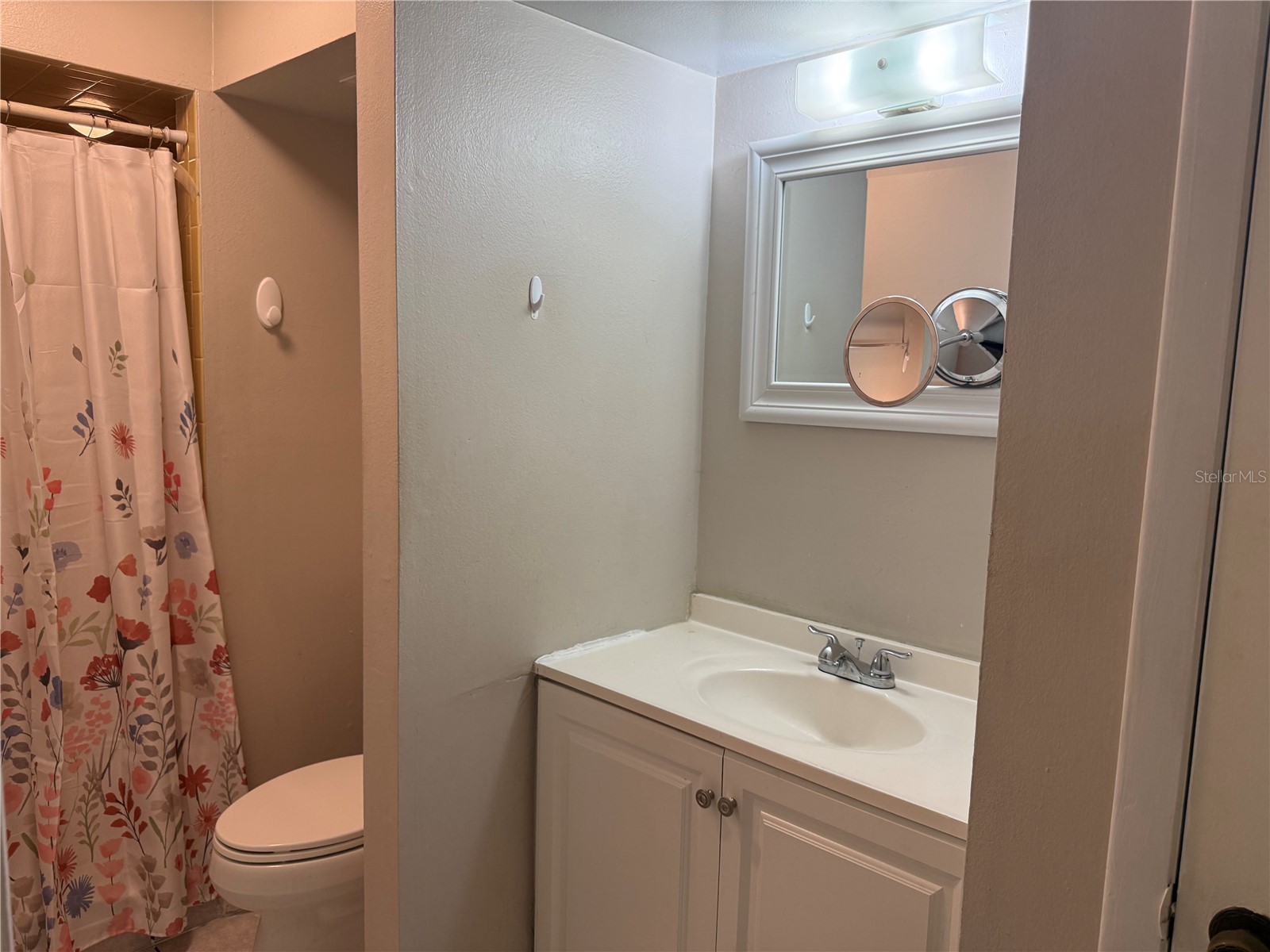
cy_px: 476
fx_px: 881
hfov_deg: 71.6
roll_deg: -1.5
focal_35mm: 24
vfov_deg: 56.8
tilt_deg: -6.2
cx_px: 635
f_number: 1.78
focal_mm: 6.76
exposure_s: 1/130
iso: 160
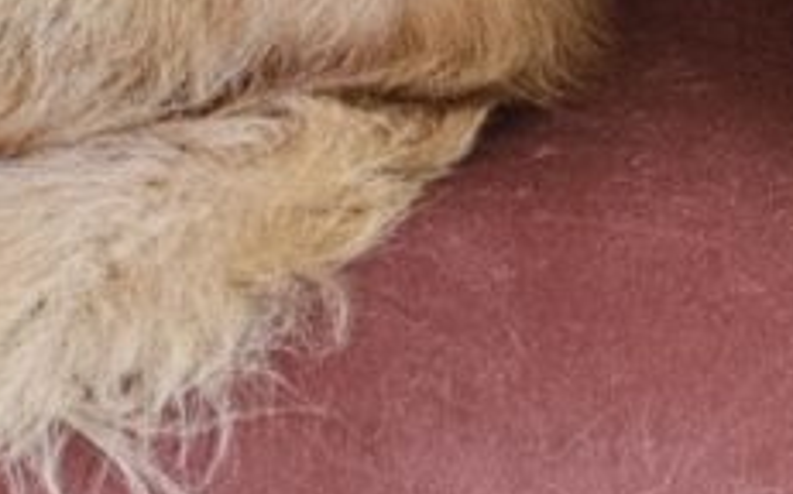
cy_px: -532
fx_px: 2332
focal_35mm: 108
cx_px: -419
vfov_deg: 10.9
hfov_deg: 17.3
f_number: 1.8
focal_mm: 5.4
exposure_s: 1/170
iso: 250
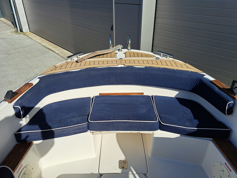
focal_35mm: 25
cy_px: 91
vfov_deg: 54.9
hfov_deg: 69.4
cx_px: 115
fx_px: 171
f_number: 1.8
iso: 50
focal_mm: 5.23
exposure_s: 1/2083
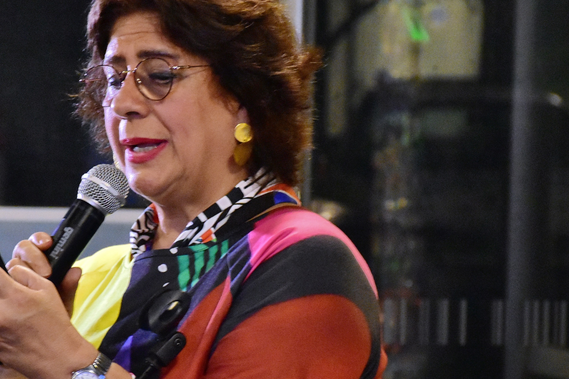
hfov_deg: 8.2
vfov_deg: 5.5
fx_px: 3966
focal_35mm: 251
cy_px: 232
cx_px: 193
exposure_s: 1/100
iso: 6400
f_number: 5.6
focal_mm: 100
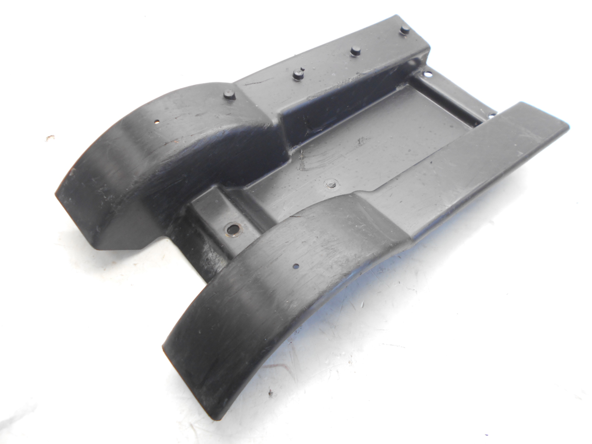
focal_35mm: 26
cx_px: 296
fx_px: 445
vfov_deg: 53.1
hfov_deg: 67.3
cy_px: 222
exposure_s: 1/30
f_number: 3.2
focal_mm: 4.6
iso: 160
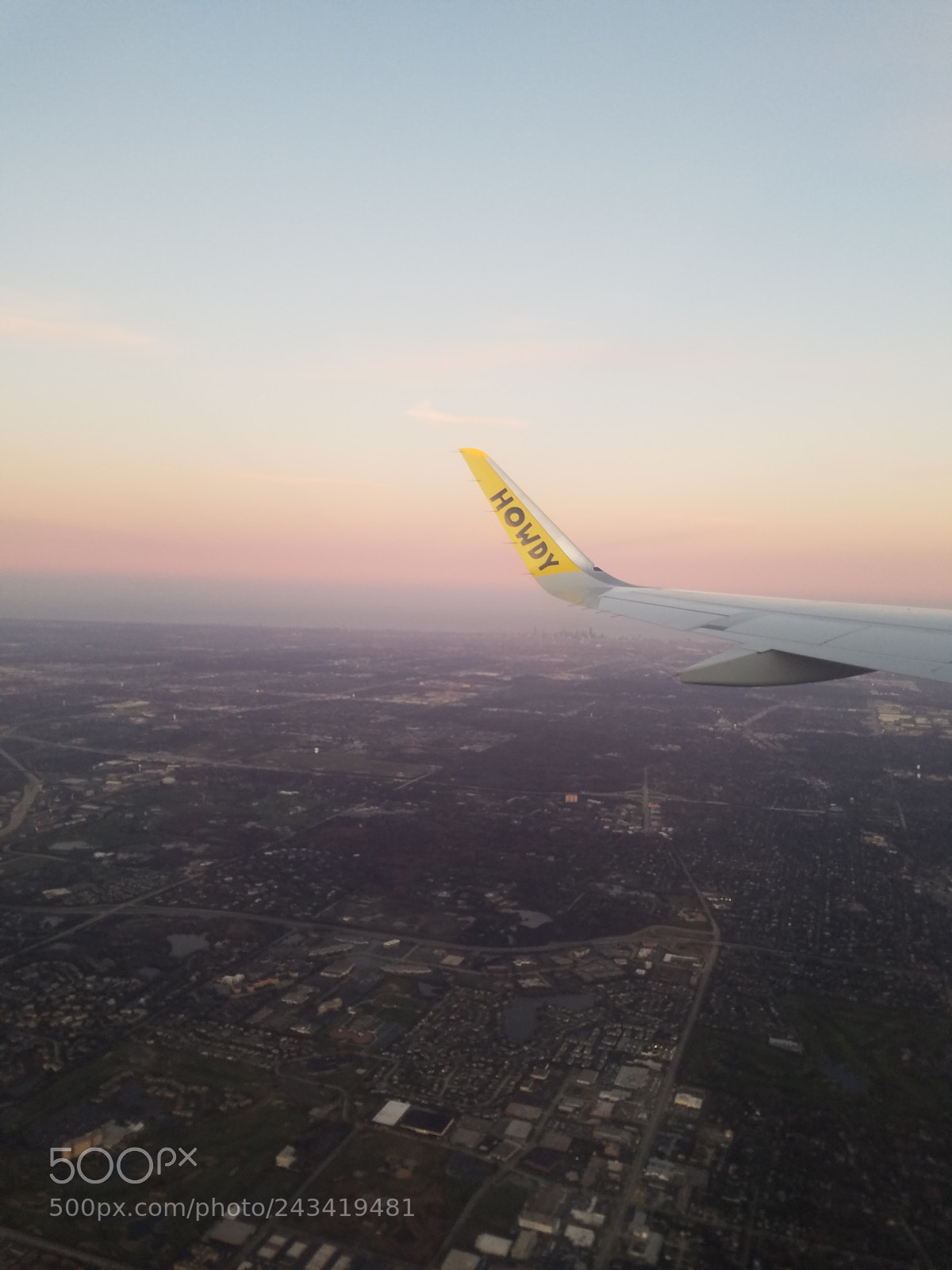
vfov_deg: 67.3
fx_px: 953
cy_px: 635
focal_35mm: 26
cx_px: 476
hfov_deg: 53.1
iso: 80
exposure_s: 1/120
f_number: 1.7
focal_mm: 4.2
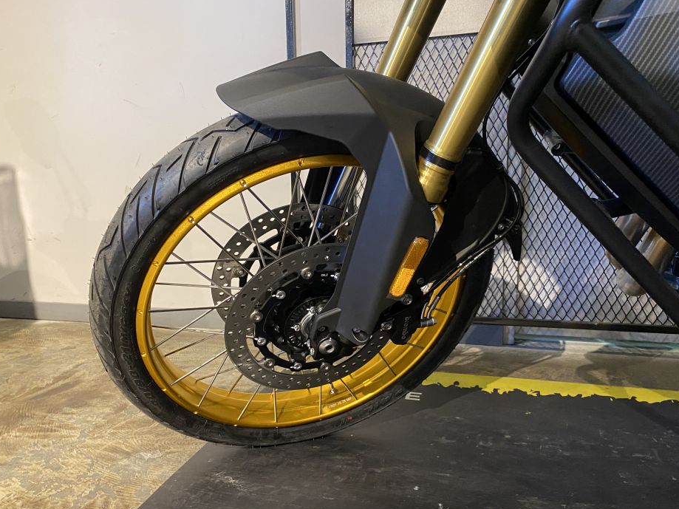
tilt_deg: -12.4
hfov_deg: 59.9
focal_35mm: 30
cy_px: 291
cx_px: 310
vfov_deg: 46.6
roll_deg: +2.1
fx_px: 588
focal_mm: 4.25
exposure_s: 1/50
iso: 320
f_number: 1.8
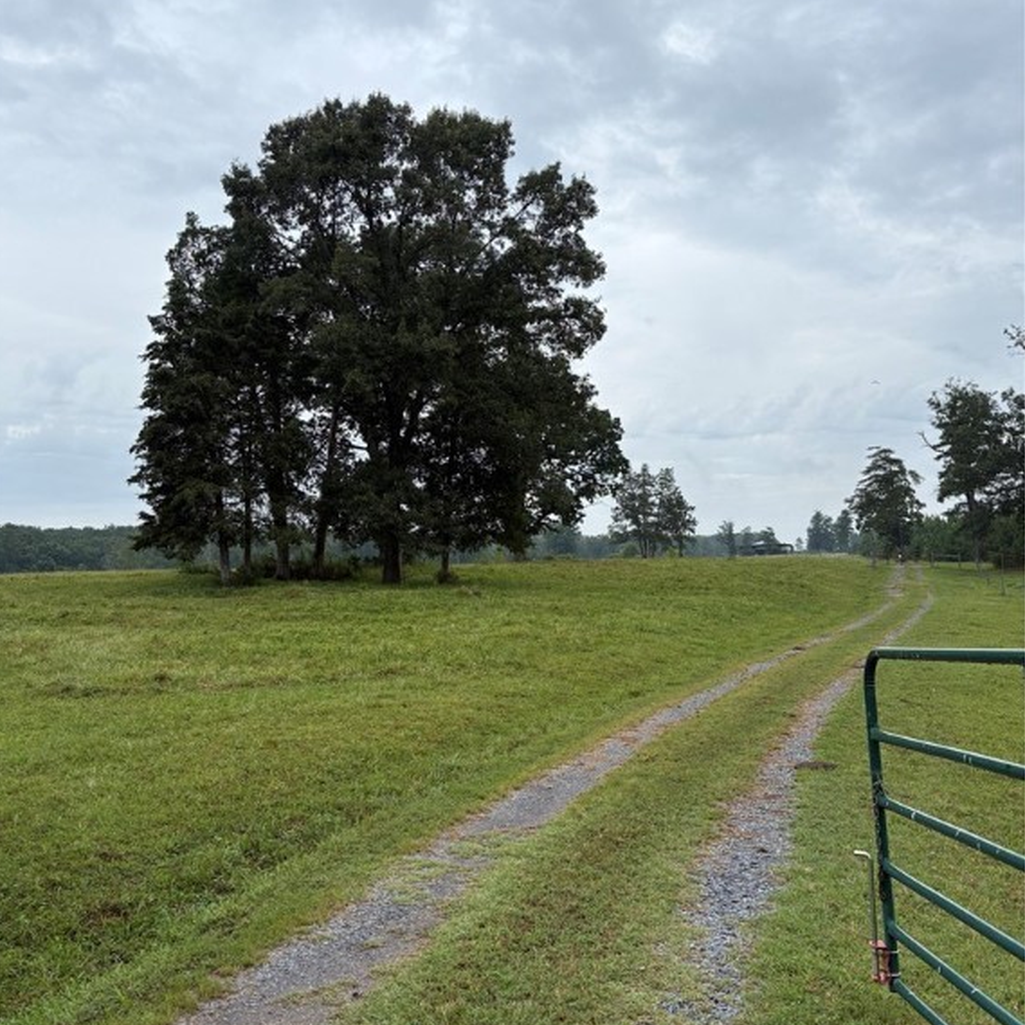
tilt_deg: +8.0
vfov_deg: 52.5
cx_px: 508
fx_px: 1039
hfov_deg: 52.5
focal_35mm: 31
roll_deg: +1.8
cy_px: 474
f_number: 1.6
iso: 50
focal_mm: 5.96
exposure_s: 1/2538
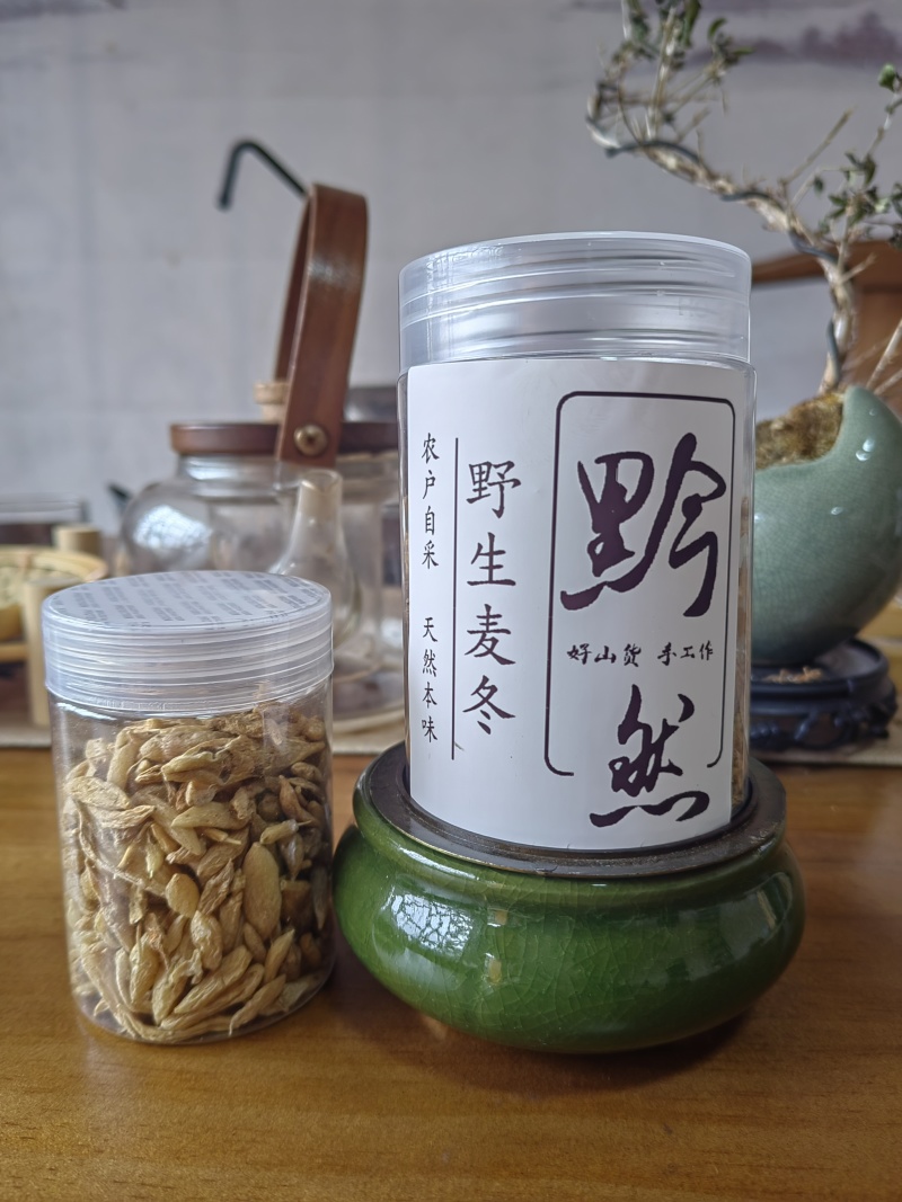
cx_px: 451
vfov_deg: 65.3
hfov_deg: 51.3
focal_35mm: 27
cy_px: 601
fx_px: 938
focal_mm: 5.52
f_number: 1.9
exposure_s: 1/50
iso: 50
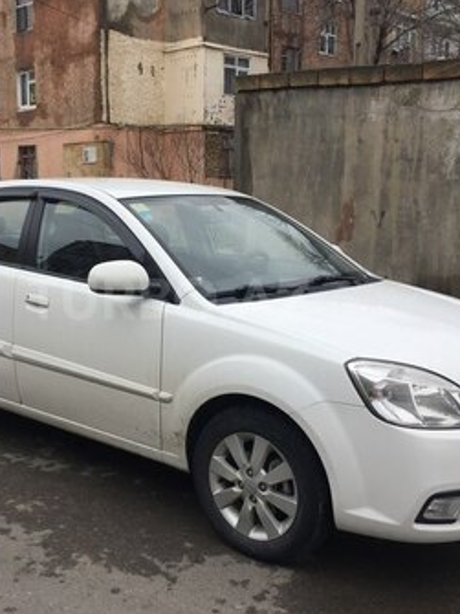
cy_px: 299
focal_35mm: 43
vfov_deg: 43.9
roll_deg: +0.2
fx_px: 762
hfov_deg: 33.4
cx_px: 169
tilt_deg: -7.7
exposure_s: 1/542
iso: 32
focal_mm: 4.15
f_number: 2.2
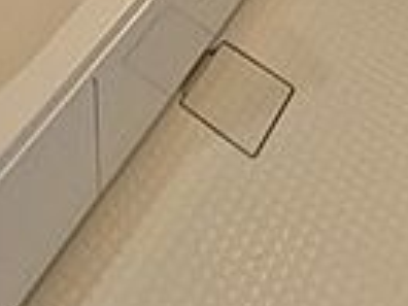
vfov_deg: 15.2
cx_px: 185
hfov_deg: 29.4
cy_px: -388
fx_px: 778
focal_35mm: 66
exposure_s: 1/100
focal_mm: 1.83
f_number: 2.2
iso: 100
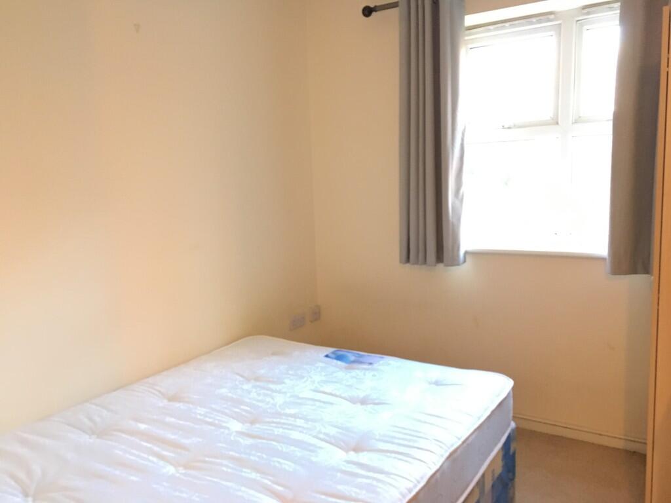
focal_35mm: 29
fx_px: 562
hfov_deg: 61.7
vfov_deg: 48.2
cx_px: 336
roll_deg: +1.4
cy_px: 252
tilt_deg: -5.5
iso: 200
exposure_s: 1/25
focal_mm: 4.15
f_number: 2.2
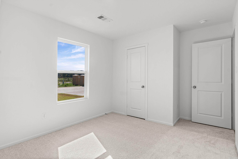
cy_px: 80
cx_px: 119
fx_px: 119
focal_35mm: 18
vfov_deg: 67.4
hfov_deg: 90.0
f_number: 9
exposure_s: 1/30
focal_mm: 12
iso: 250
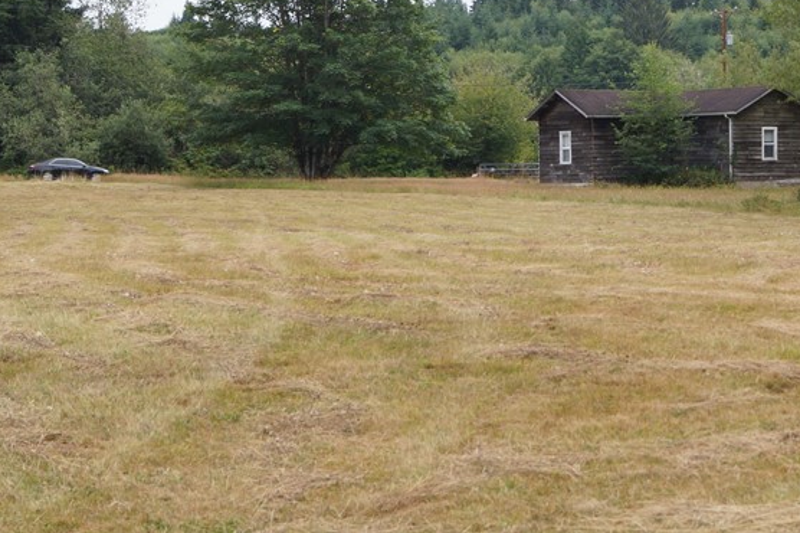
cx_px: 642
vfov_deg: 16.6
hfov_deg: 24.4
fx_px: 1821
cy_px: 179
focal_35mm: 82
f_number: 6.3
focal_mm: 28
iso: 100
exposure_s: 1/125
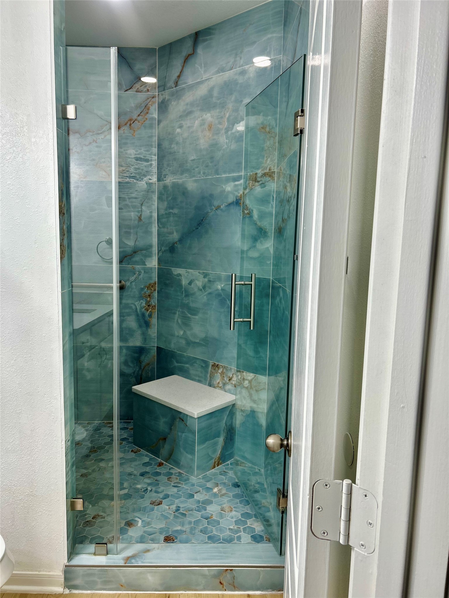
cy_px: 299
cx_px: 224
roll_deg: -2.1
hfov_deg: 53.1
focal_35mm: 26
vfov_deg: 67.3
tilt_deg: -8.9
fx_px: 450
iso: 50
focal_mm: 5.7
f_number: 1.5
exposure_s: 1/120
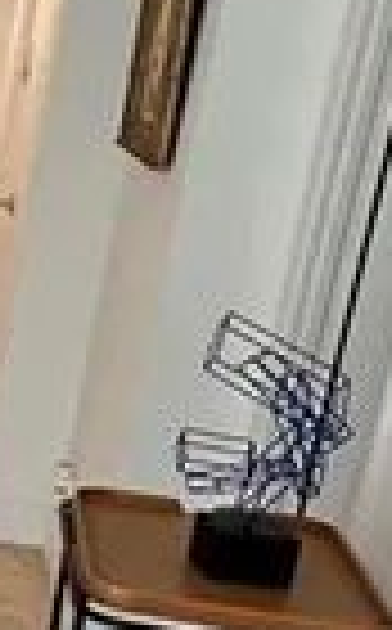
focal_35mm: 84
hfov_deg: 10.2
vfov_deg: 24.6
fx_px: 1442
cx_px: -852
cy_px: 412
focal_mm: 1.57
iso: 125
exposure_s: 1/99
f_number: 1.8
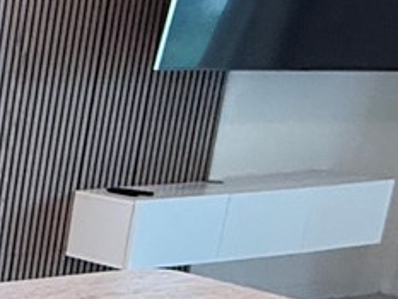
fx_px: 1104
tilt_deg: -14.4
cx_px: -601
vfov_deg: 15.2
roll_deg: +0.5
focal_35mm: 96
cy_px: 277
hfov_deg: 13.6
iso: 400
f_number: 2.2
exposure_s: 1/60
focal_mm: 2.22
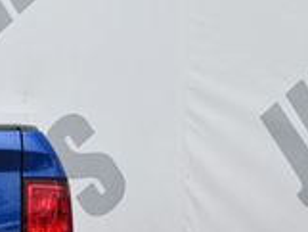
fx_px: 1985
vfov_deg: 6.7
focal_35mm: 223
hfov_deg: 8.5
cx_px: -285
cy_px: 222
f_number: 5.6
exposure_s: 1/250
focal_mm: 39
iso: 400
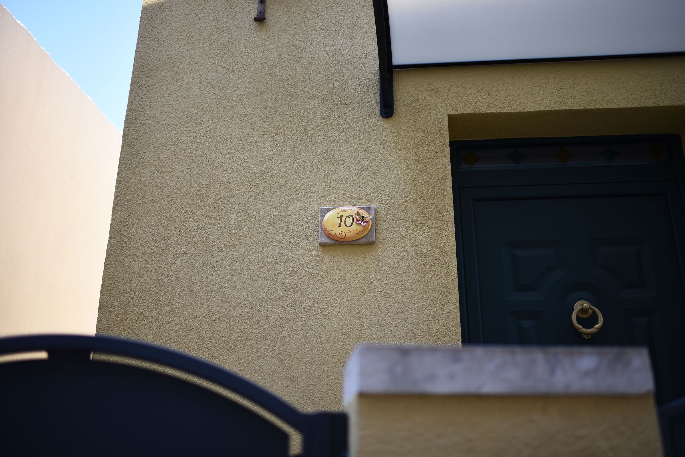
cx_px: 342
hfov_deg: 54.4
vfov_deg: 37.9
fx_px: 666
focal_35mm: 35
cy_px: 228
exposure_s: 1/1500
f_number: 1.4
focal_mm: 35
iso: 125
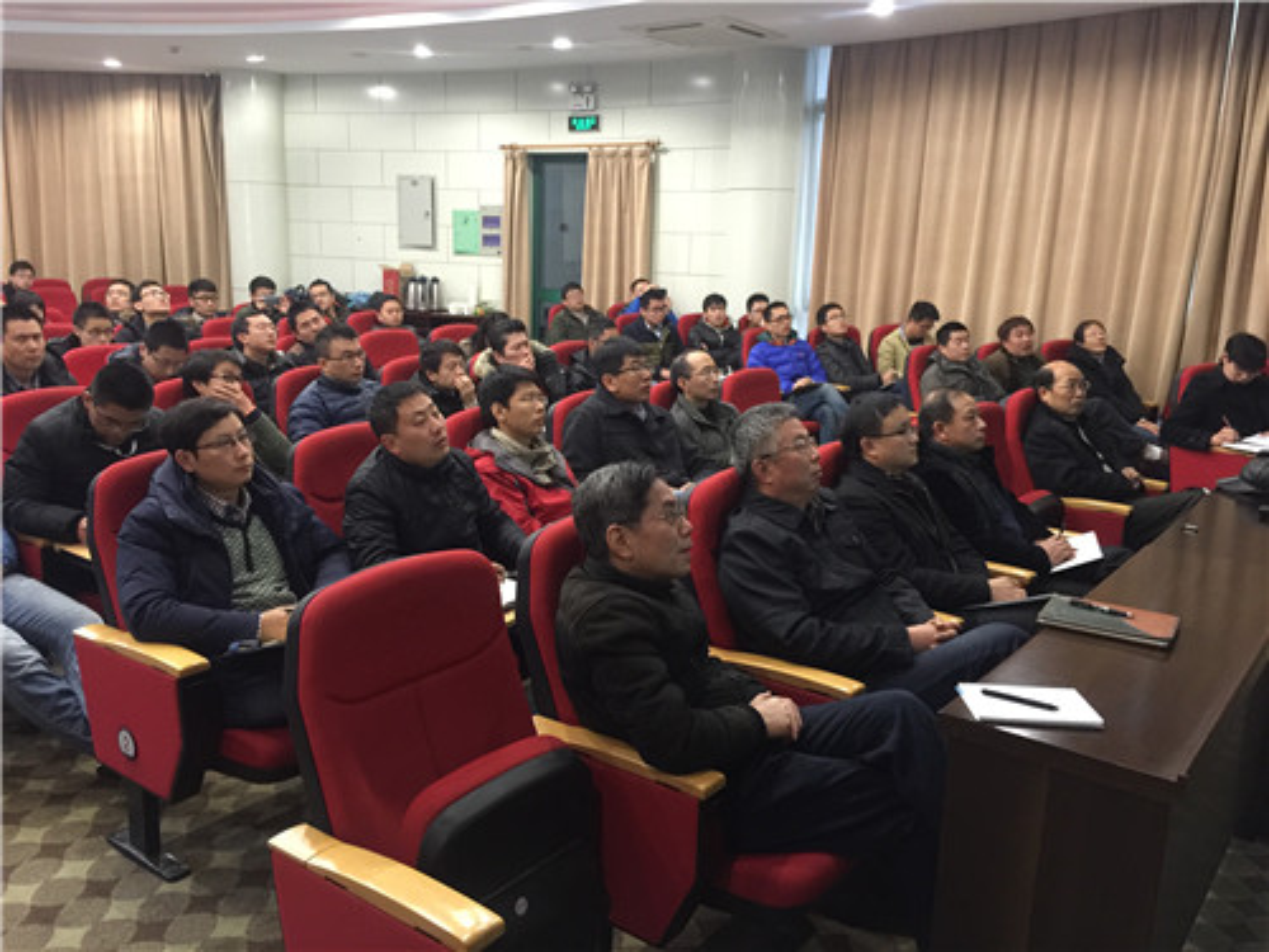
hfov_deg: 61.7
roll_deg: -2.6
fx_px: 1063
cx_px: 634
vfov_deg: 48.2
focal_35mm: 29
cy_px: 476
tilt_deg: -12.9
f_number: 2.2
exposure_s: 1/8
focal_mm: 4.15
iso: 160
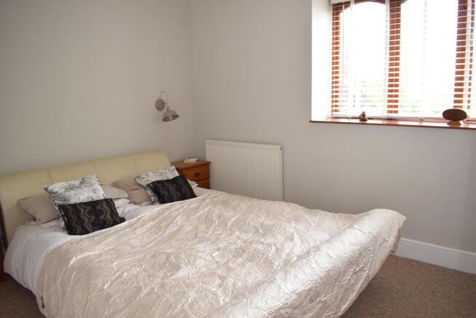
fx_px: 357
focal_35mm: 27
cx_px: 238
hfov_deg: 67.3
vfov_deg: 48.0
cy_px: 159
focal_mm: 18
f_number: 5
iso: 800
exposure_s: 1/80
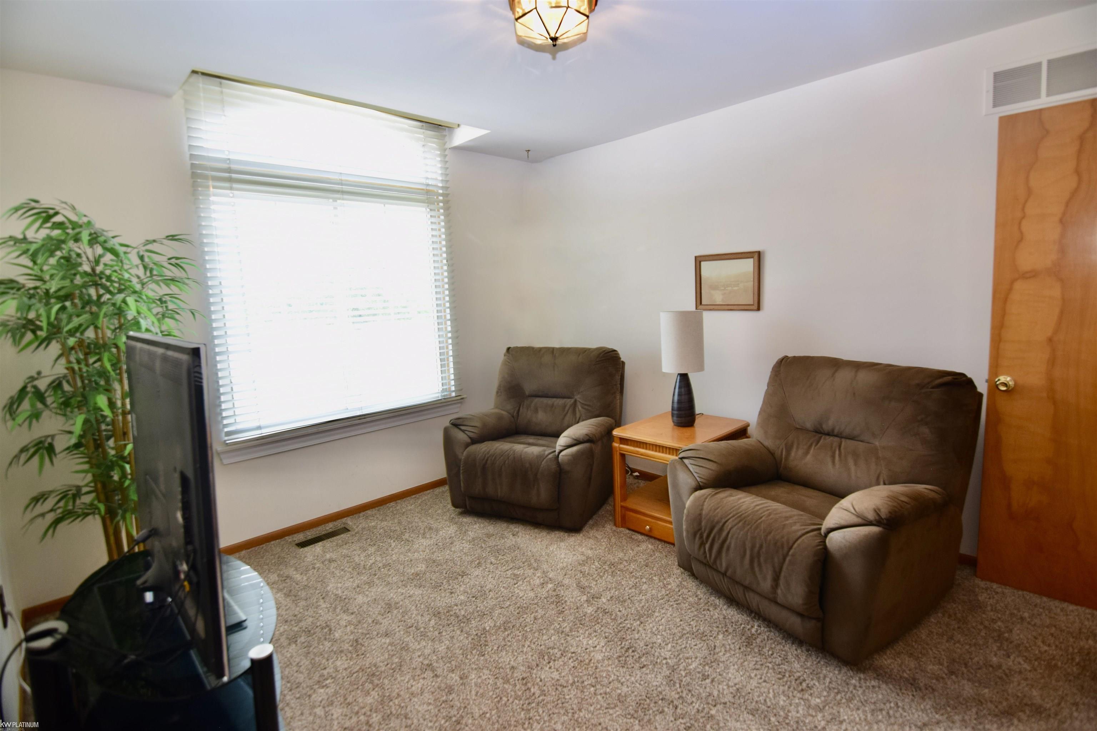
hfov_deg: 95.0
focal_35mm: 16
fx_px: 503
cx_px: 548
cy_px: 366
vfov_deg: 72.1
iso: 400
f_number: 4
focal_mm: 11
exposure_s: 1/60
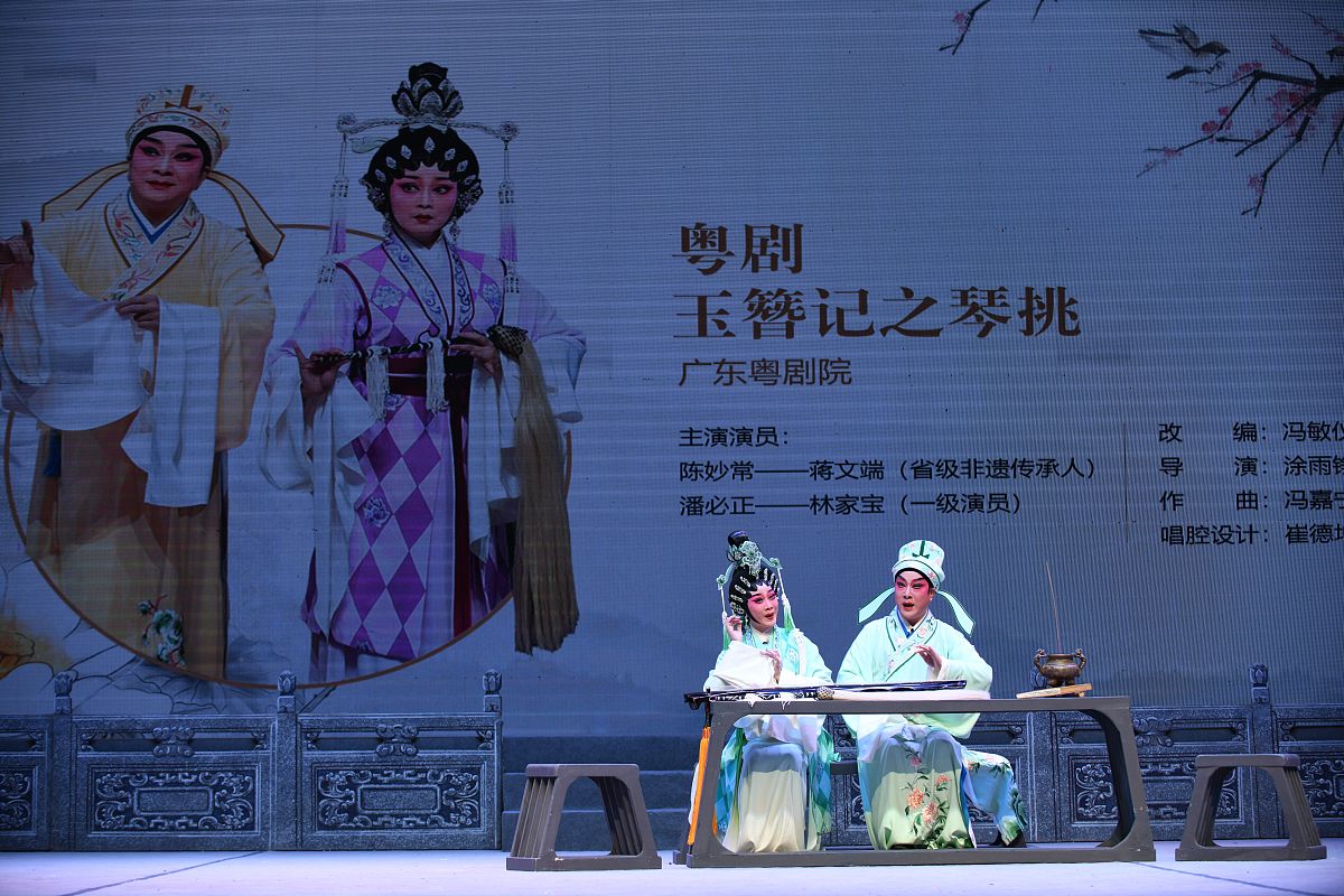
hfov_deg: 22.6
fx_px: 3360
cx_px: 672
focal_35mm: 90
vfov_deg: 15.2
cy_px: 448
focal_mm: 90
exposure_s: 1/125
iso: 250
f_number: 4
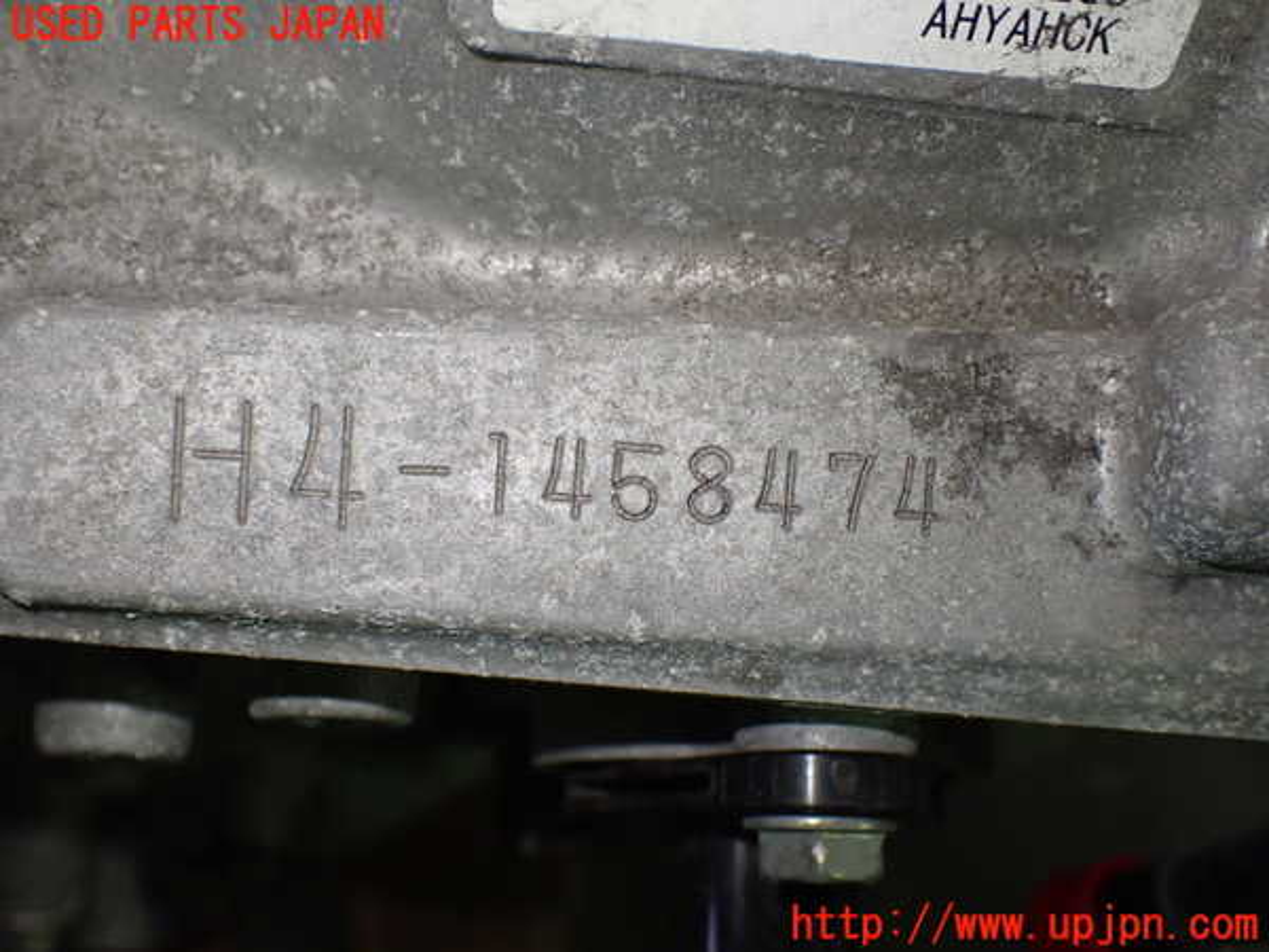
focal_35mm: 41
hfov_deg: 45.8
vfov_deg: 35.1
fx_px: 1503
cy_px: 476
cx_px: 634
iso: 640
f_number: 2.8
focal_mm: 7.31
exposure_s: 1/160
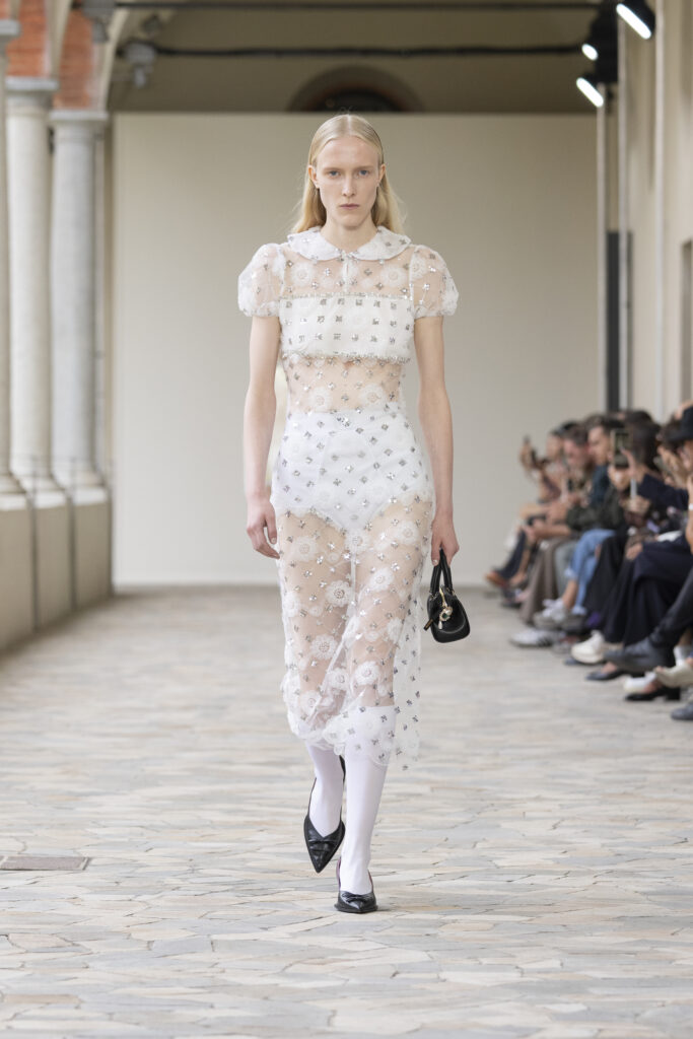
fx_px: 3204
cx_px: 346
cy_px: 520
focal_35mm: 111
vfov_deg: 18.4
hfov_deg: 12.3
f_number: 4
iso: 800
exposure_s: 1/1000
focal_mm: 111
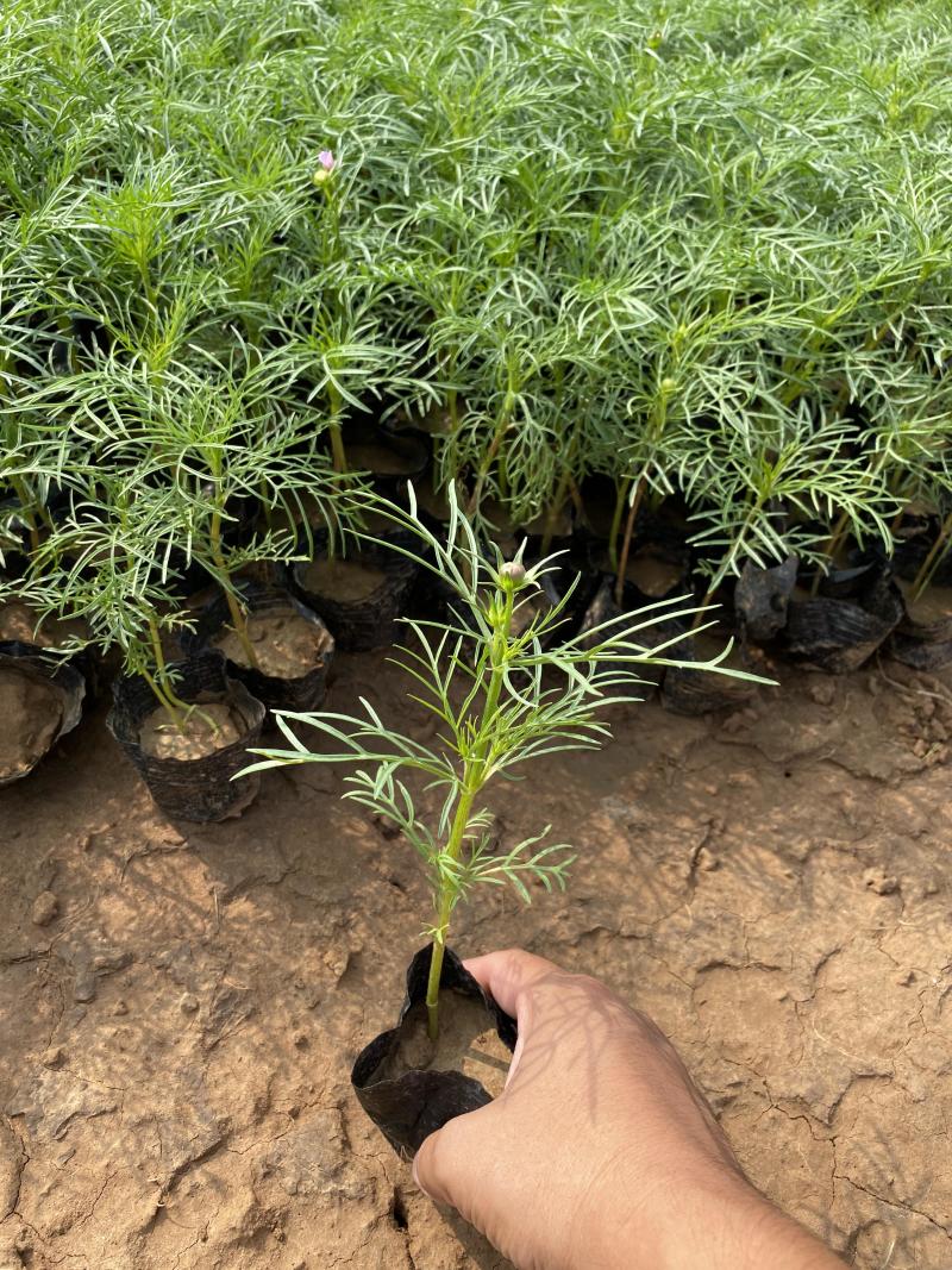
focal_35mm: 26
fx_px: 954
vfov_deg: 67.3
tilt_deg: -44.2
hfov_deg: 53.1
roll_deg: -7.0
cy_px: 635
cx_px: 476
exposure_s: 1/877
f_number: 1.8
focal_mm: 4.25
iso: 32
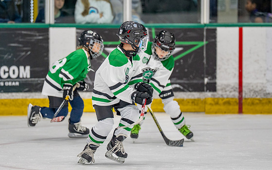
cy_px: 73
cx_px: 120
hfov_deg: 5.9
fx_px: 2654
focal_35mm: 358
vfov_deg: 3.7
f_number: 2.8
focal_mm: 200
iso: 1000
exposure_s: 1/1250
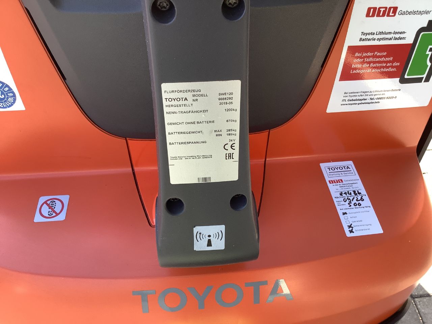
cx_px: 216
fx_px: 387
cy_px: 162
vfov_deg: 45.4
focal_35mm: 31
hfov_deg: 58.4
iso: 40
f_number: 2.4
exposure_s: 1/120
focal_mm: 3.3
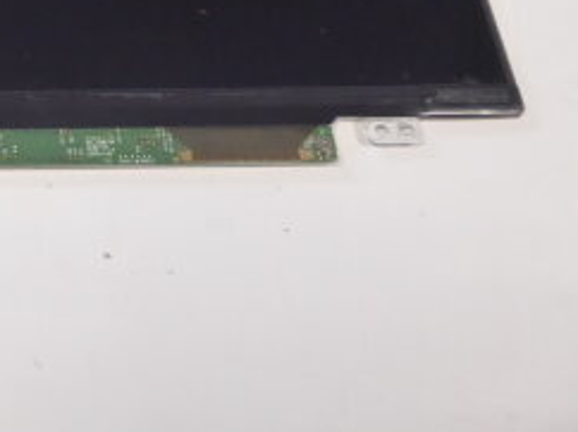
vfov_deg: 22.3
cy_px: -48
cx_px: -129
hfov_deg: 27.2
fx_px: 1034
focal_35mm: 62
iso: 400
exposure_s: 1/40
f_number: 3.3
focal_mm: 4.3
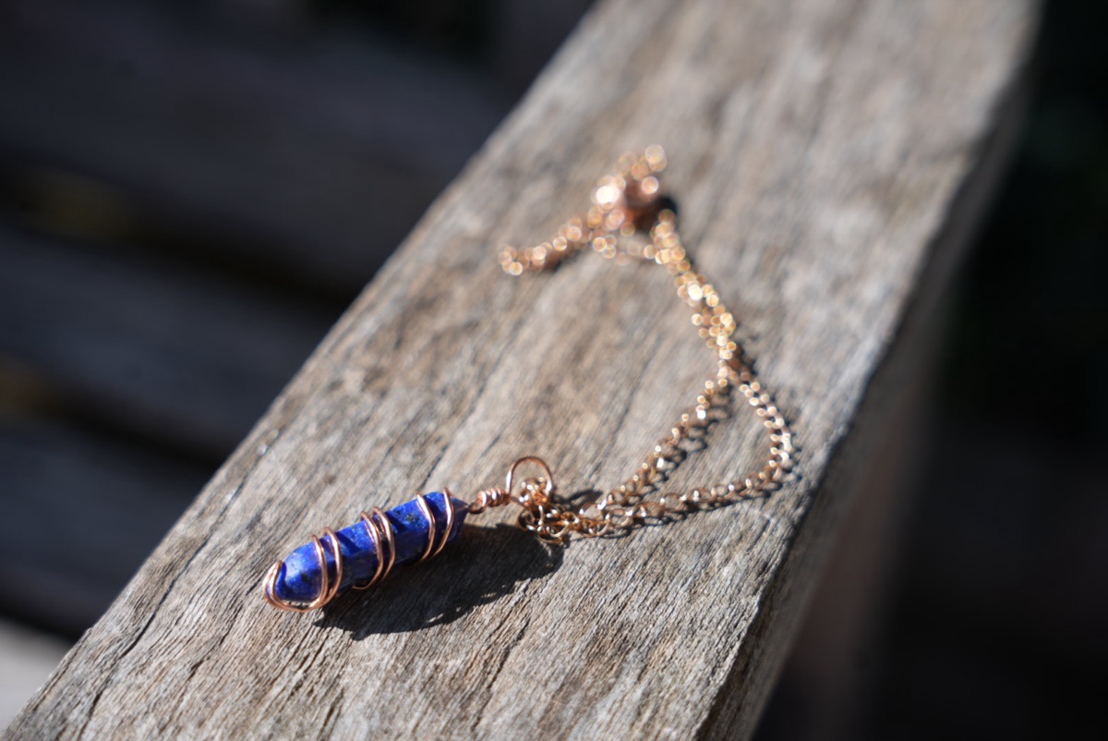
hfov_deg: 36.8
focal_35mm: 54
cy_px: 370
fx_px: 1663
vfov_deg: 25.1
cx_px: 554
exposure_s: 1/250
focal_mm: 54
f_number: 4.5
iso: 100
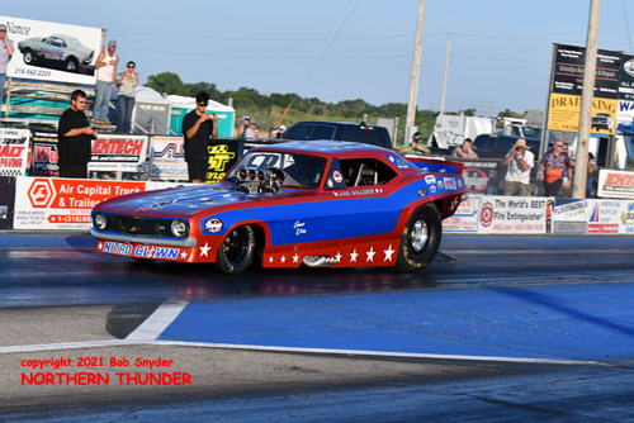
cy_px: 212
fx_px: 1850
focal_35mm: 105
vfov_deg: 13.1
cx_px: 317
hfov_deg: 19.4
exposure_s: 1/1000
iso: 160
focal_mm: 70
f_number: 5.6
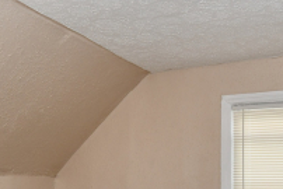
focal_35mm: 52
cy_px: 185
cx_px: 151
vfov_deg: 24.9
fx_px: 409
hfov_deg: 38.1
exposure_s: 1/60
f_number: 6.3
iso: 640
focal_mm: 14
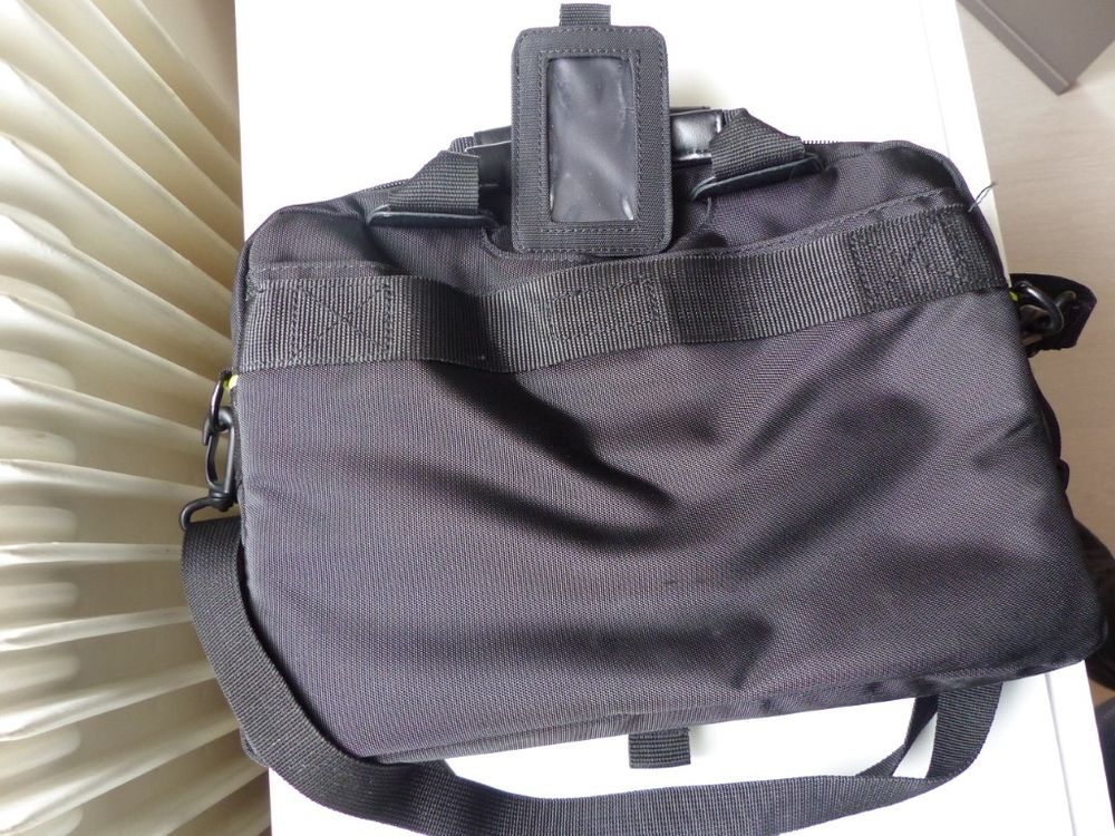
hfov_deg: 67.3
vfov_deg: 53.1
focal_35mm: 26
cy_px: 418
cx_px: 558
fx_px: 837
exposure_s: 1/40
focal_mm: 4.5
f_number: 2.8
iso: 400
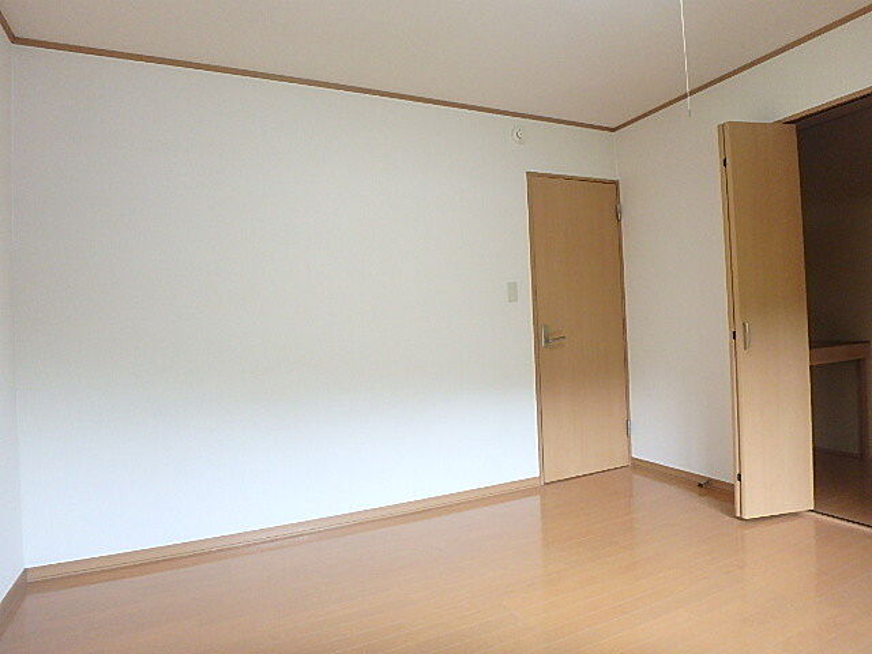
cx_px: 436
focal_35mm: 21
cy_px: 327
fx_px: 529
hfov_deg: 79.0
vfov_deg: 63.4
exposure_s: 1/30
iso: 320
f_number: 3.5
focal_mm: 3.7
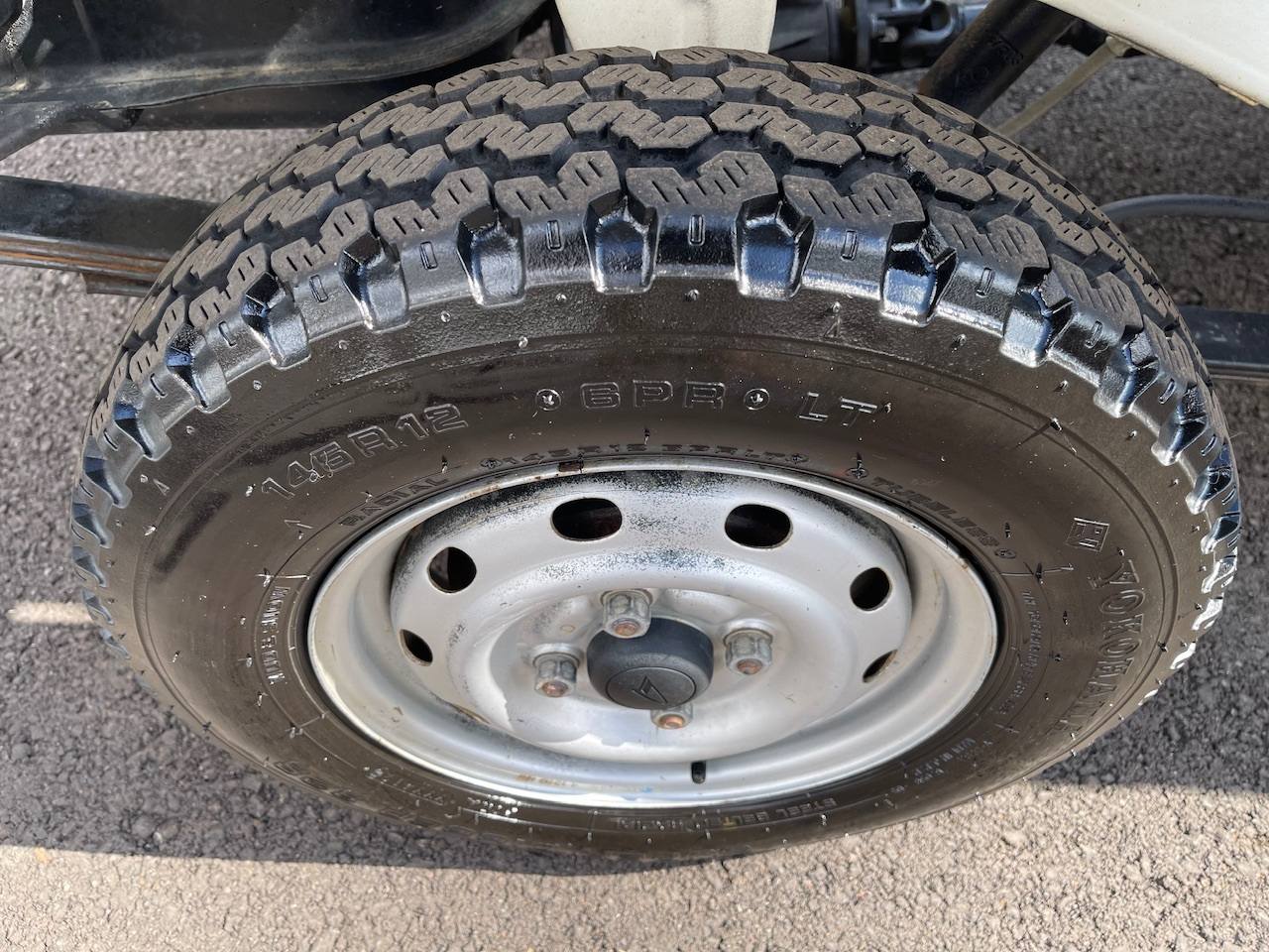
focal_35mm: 25
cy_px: 476
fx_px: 916
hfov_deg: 69.4
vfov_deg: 54.9
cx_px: 634
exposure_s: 1/436
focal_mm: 5.1
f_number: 1.6
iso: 32
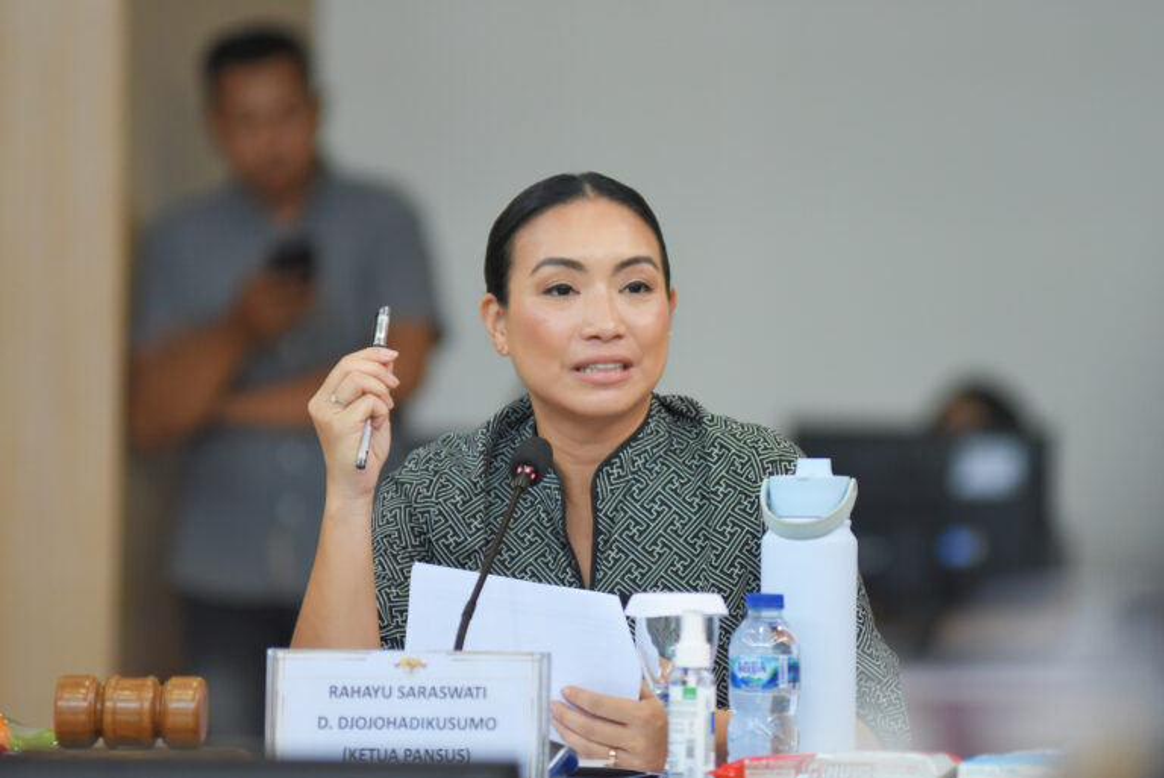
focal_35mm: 200
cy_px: 389
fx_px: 6470
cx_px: 582
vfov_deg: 6.9
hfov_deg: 10.3
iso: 1800
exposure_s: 1/200
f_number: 2.8
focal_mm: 200
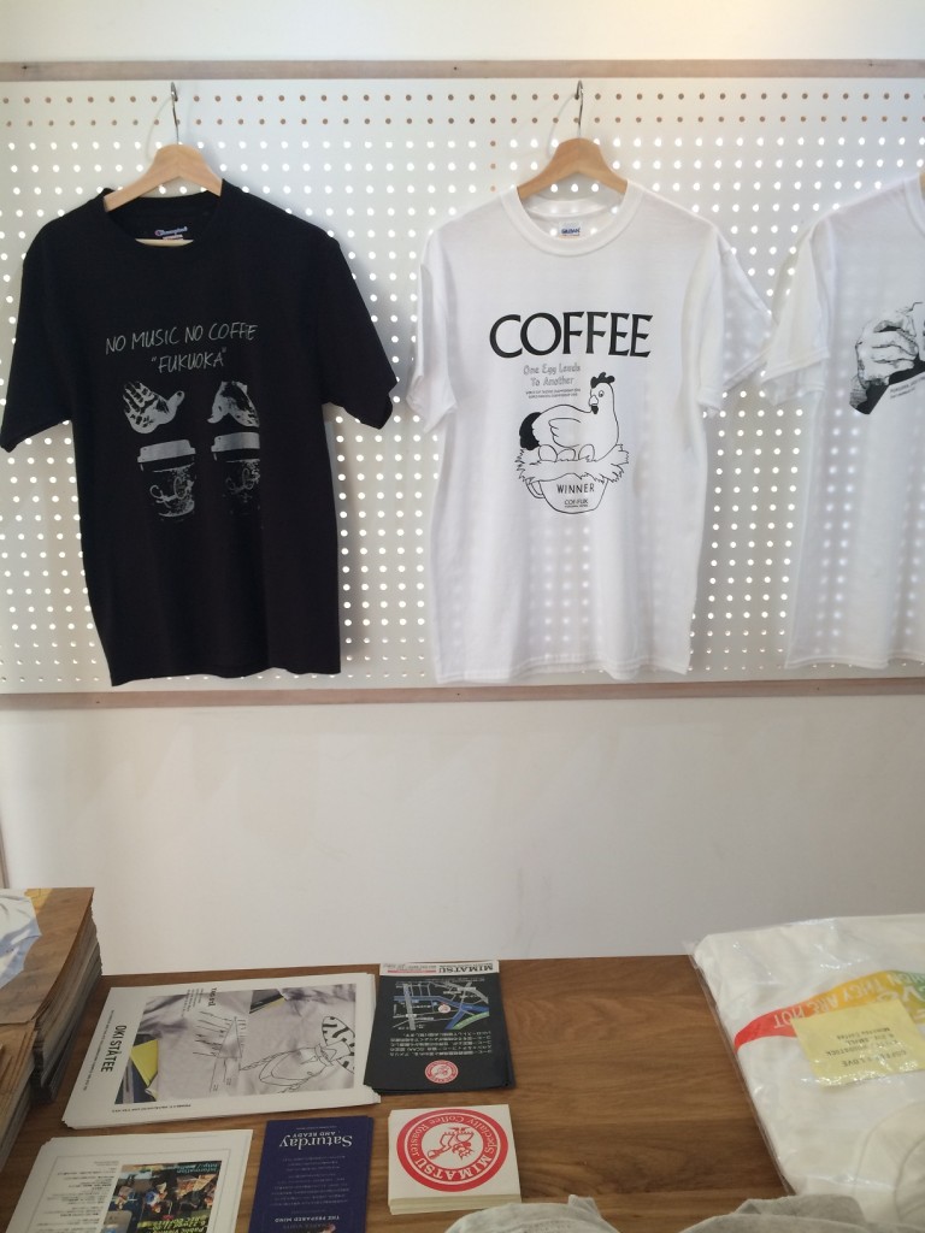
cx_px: 462
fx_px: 1033
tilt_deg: -16.5
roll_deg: +1.2
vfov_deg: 61.7
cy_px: 616
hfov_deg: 48.2
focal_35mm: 29
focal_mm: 4.15
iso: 40
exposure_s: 1/40
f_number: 2.2
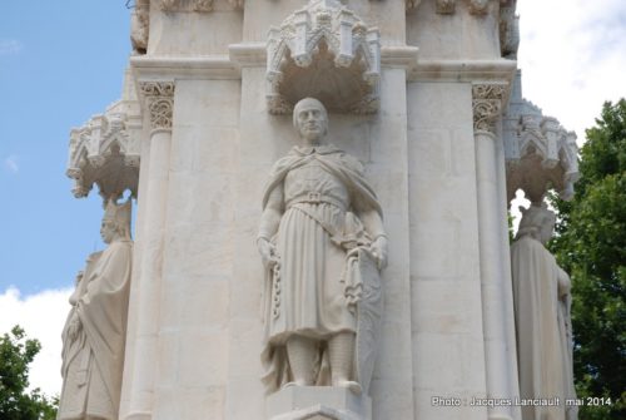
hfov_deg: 28.0
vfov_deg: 19.0
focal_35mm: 72
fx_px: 1254
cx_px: 313
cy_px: 210
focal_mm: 48
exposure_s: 1/200
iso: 100
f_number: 7.1
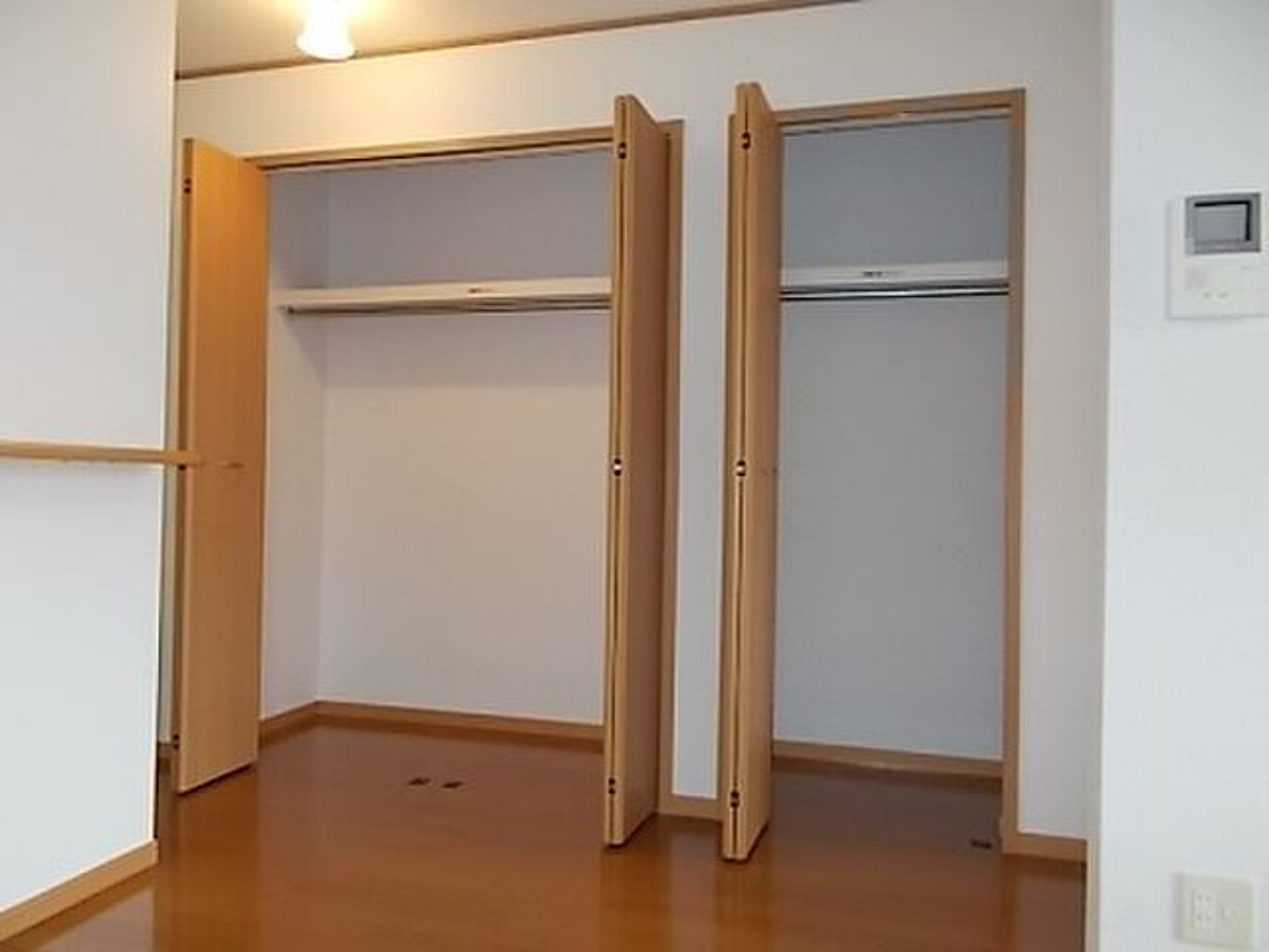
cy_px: 476
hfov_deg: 67.3
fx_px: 953
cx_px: 634
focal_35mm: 26
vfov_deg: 53.1
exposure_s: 1/25
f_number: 3.2
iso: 200
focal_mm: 4.6
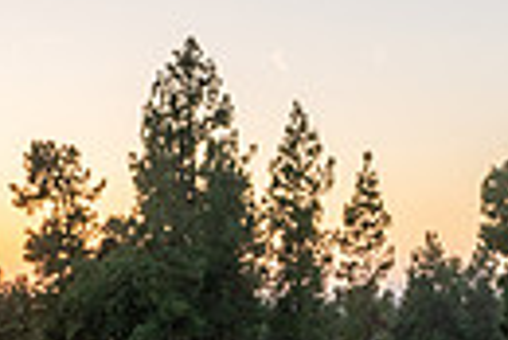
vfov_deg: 12.3
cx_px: 363
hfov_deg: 19.0
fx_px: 1512
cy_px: 487
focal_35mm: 107
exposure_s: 1/160
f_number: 5.6
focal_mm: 24
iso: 320
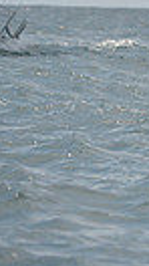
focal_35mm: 1106
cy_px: -68
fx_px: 7788
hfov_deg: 1.1
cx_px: 580
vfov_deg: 2.0
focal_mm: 240
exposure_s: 1/1250
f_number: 8
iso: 280
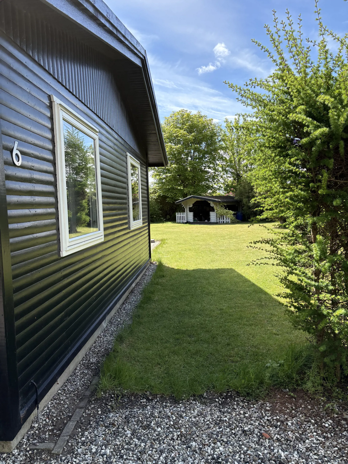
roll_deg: +0.9
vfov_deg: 67.3
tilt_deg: -4.2
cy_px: 232
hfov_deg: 53.1
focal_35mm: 26
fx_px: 349
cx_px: 174
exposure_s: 1/1550
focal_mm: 5.96
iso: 64
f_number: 1.6
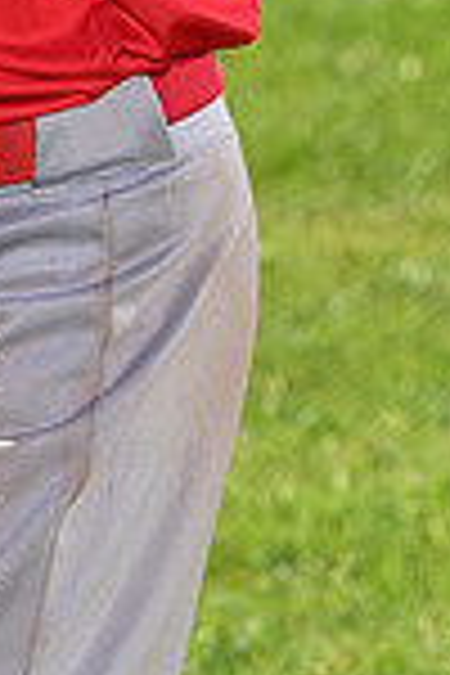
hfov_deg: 3.5
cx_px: -164
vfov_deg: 5.2
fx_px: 7387
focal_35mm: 394
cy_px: -346
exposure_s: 1/250
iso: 80
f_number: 5.6
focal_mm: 102
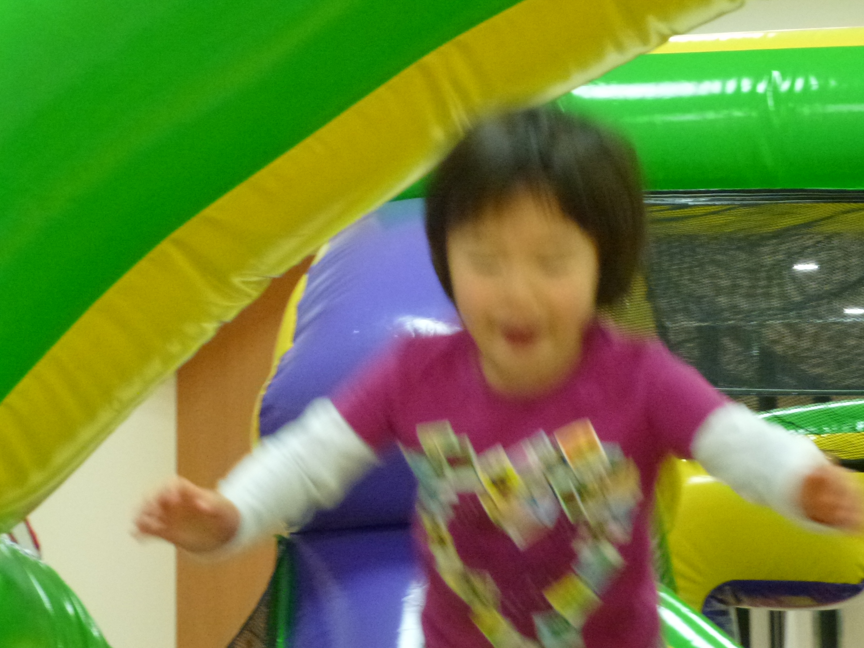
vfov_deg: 8.9
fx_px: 4168
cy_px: 305
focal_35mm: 167
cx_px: 463
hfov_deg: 11.8
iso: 800
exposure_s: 1/50
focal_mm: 27.7
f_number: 5.3
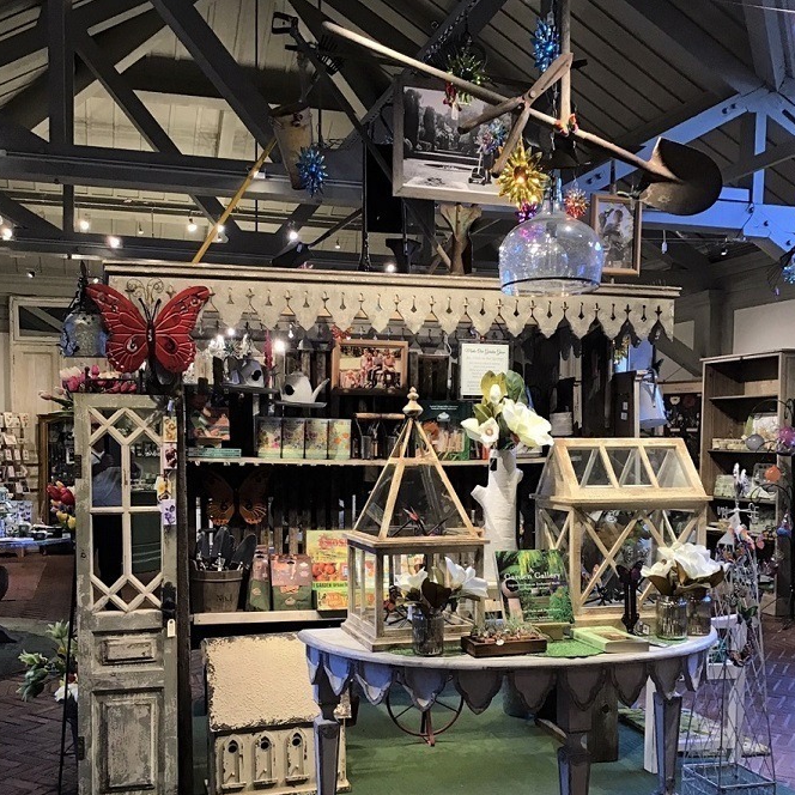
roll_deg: +0.5
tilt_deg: -3.3
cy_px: 488
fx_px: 961
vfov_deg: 44.6
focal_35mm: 37
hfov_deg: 44.9
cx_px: 396
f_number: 2.4
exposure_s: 1/30
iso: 50
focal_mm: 3.3
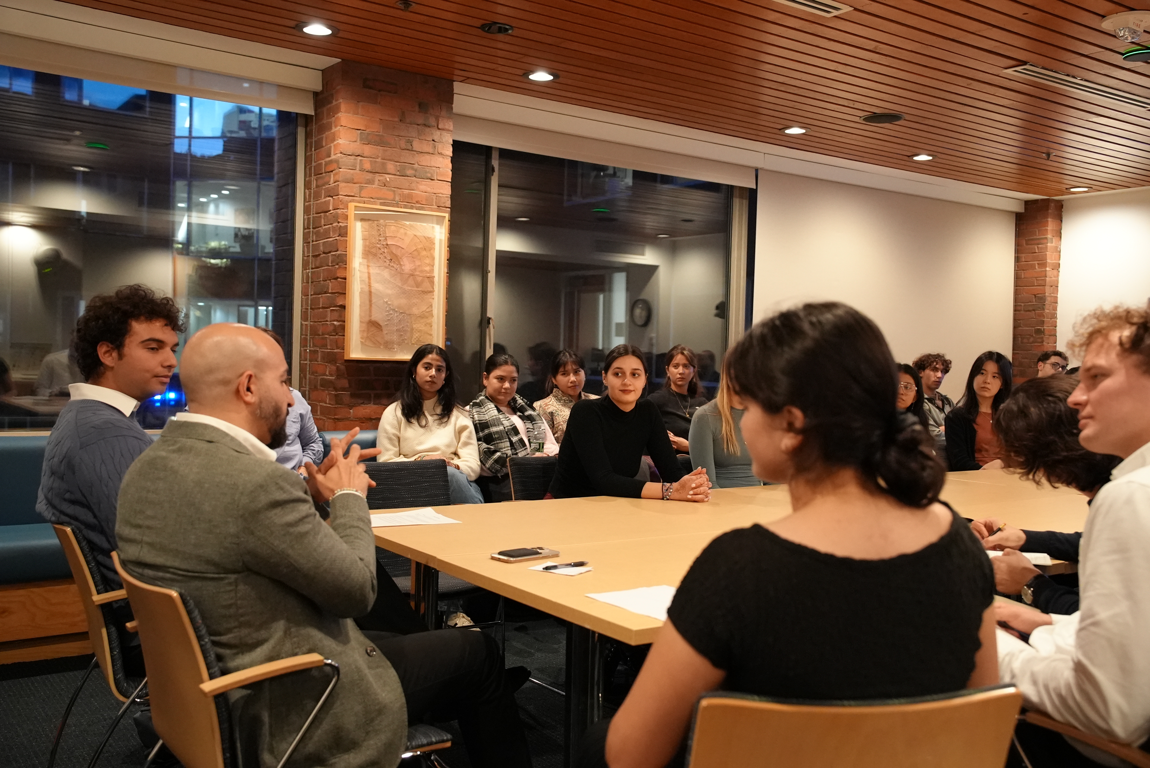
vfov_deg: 40.0
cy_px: 384
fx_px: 1055
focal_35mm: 33
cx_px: 575
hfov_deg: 57.2
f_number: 4
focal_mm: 33
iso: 10000
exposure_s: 1/160
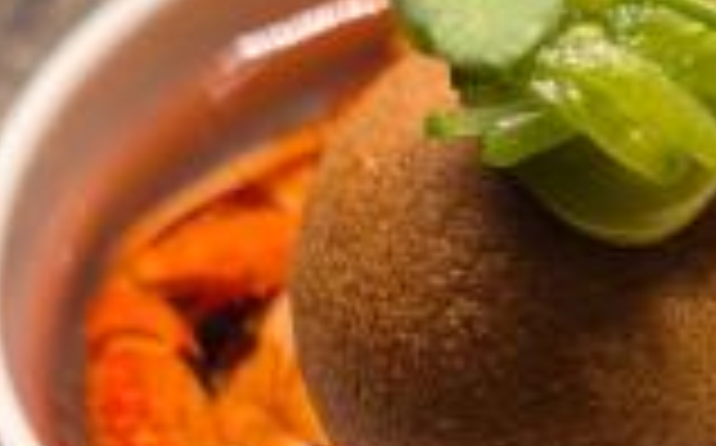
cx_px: 666
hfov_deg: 22.0
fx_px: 1793
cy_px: 712
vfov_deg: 13.2
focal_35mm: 92
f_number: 1.8
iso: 160
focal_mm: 5.4
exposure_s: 1/100
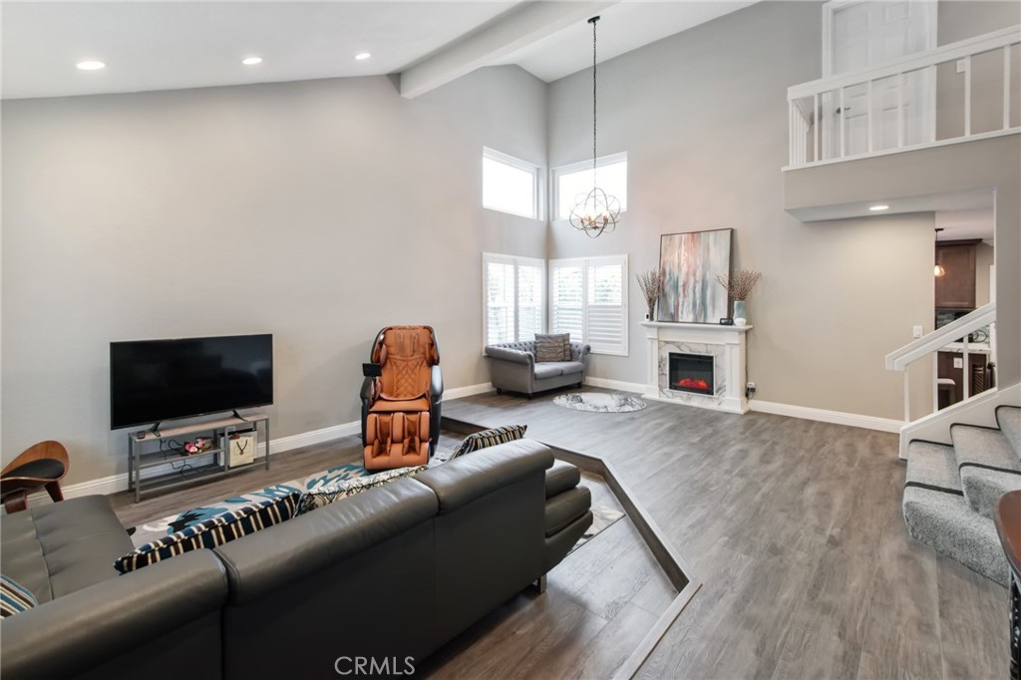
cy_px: 340
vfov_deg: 73.7
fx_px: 454
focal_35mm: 16
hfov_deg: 96.8
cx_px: 510
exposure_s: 1/20
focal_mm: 16
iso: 800
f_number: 8
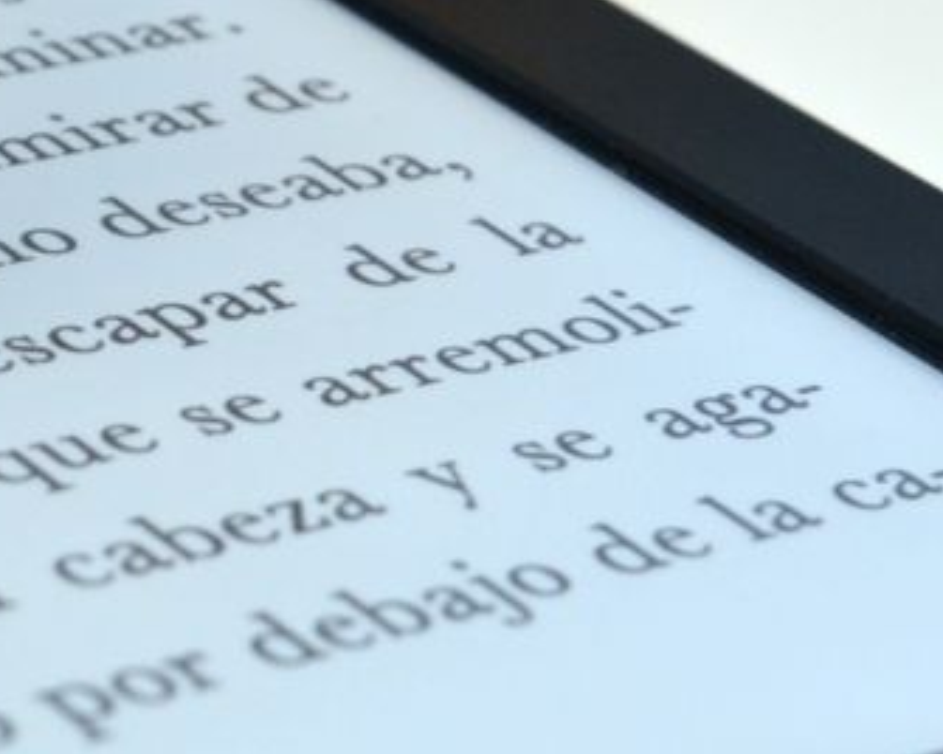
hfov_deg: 9.1
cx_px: -256
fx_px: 5812
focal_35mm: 208
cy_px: 298
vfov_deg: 7.4
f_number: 10
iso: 800
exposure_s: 1/15
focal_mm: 55
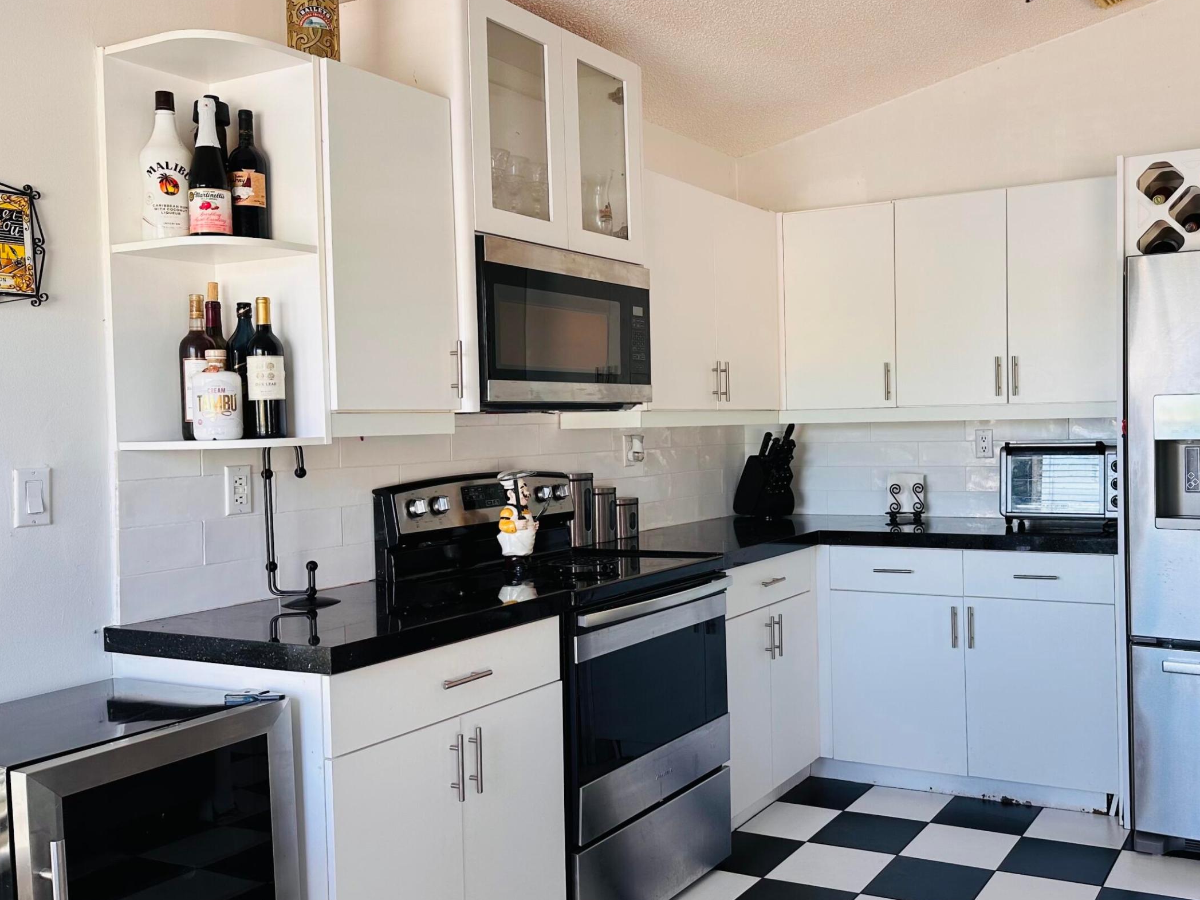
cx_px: 783
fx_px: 1144
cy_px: 446
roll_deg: -0.4
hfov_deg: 54.4
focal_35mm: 33
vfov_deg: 42.9
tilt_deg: -0.8
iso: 80
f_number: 1.78
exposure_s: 1/121
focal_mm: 6.86
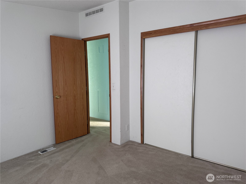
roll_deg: +0.3
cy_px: 92
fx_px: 171
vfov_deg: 56.8
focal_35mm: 24
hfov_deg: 71.6
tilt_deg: -6.6
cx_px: 123
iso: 250
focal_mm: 6.76
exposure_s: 1/60
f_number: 1.78
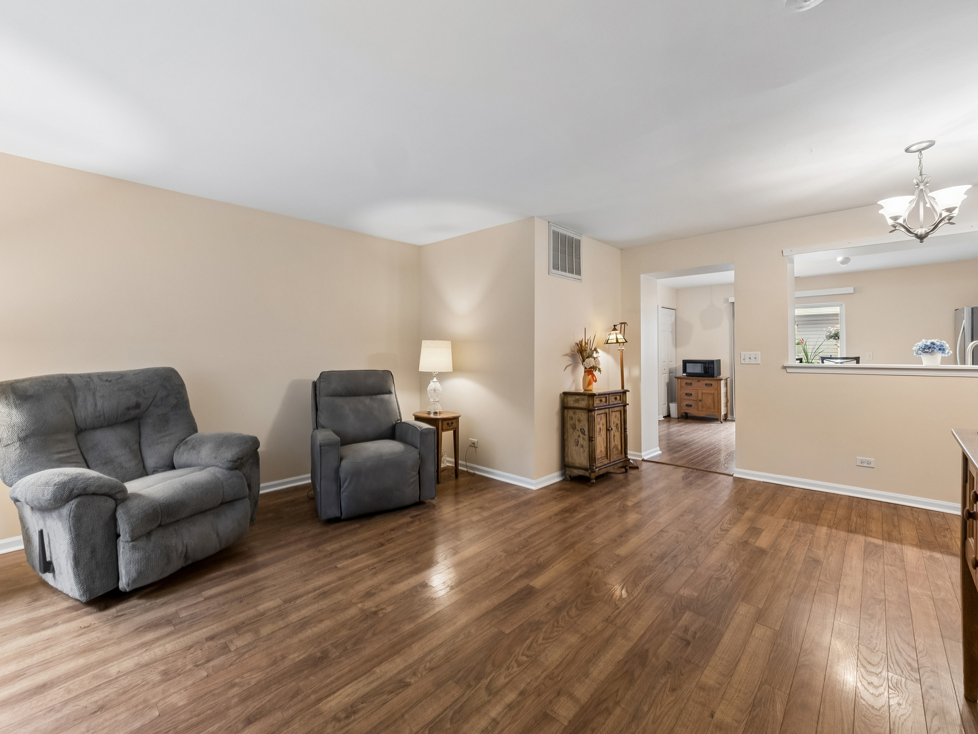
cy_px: 367
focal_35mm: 14
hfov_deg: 102.1
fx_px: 396
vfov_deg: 85.7
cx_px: 489
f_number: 8
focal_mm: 7
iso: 400
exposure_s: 1/4
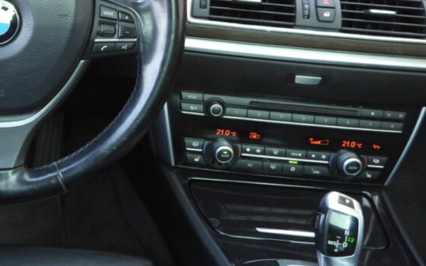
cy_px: 63
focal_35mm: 55
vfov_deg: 23.3
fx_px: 638
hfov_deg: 34.5
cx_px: 28
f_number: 2.8
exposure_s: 1/30
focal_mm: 4.3
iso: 100
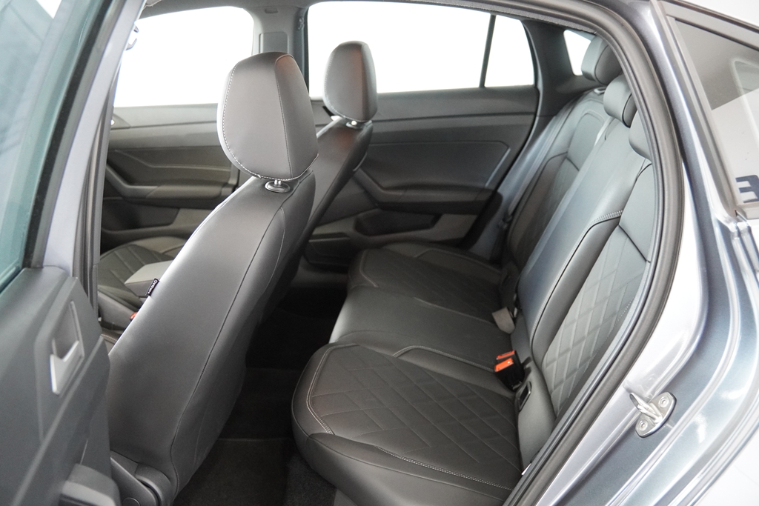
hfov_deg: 59.5
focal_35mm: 32
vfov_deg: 41.7
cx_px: 380
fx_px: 664
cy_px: 253
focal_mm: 21
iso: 3200
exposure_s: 1/160
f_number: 2.8
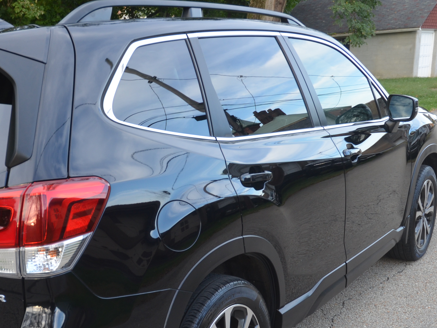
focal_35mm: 44
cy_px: 233
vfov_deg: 32.4
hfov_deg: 42.3
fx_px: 555
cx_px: 140
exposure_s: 1/80
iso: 400
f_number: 4.5
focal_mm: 18
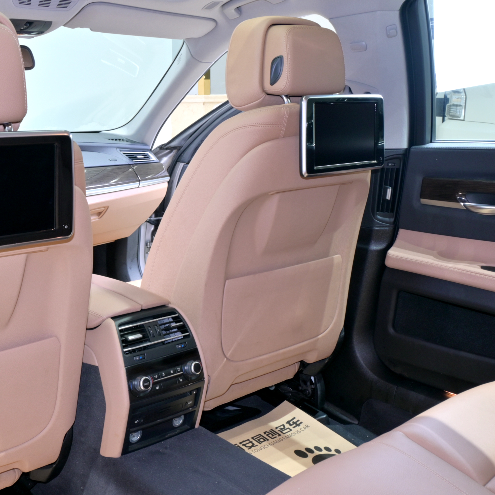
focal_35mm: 42
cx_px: 143
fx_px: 685
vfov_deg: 39.6
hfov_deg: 39.0
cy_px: 215
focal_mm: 19.5
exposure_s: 1/5
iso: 125
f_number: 7.1
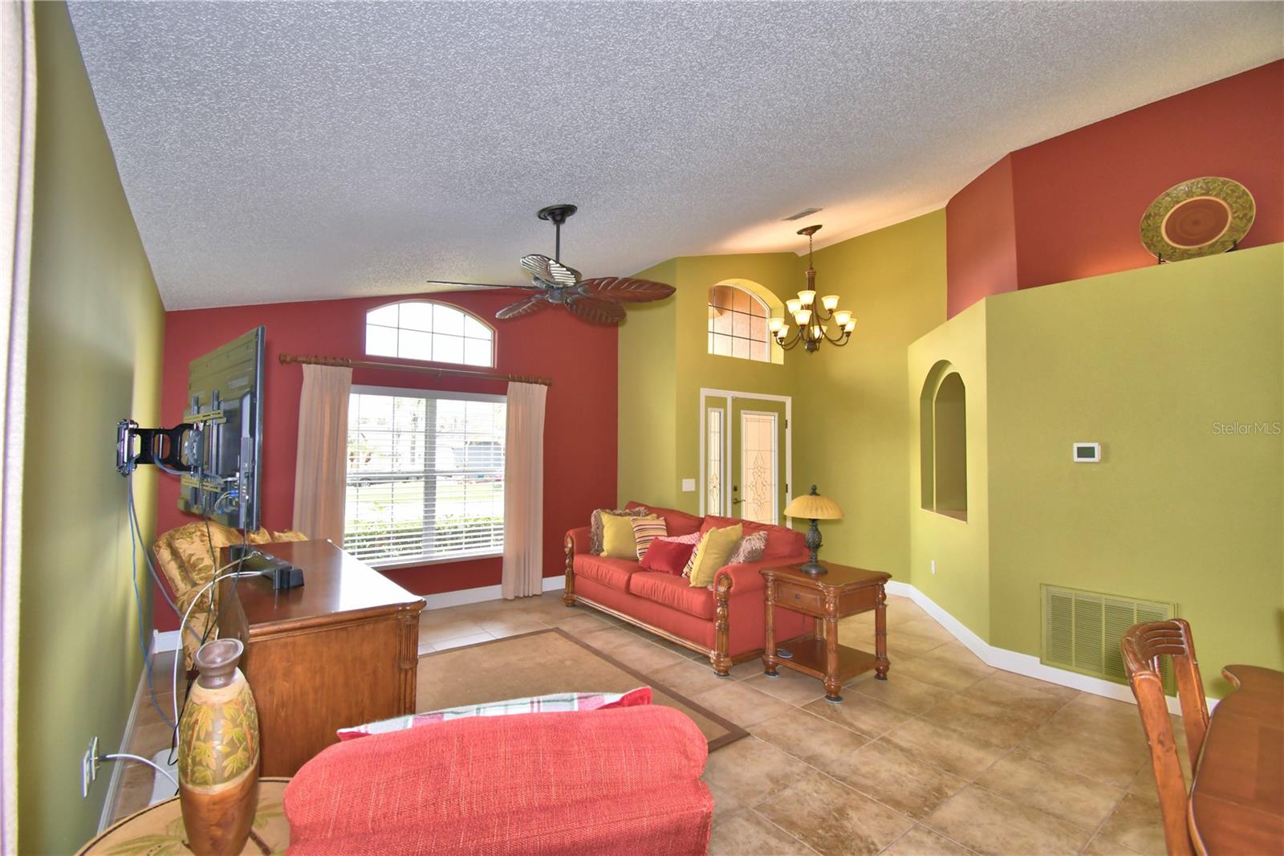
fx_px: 535
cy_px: 428
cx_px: 642
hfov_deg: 100.4
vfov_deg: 77.3
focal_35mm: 15
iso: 180
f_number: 4.5
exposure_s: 1/60
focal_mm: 10
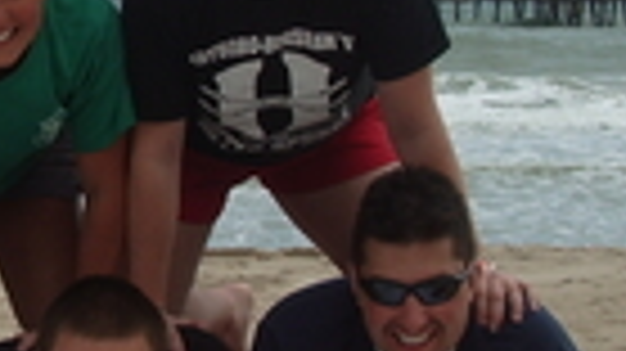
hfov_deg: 14.0
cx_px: -153
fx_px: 2455
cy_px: 110
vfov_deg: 8.2
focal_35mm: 148
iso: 50
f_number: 4.3
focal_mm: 5.8
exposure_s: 1/400
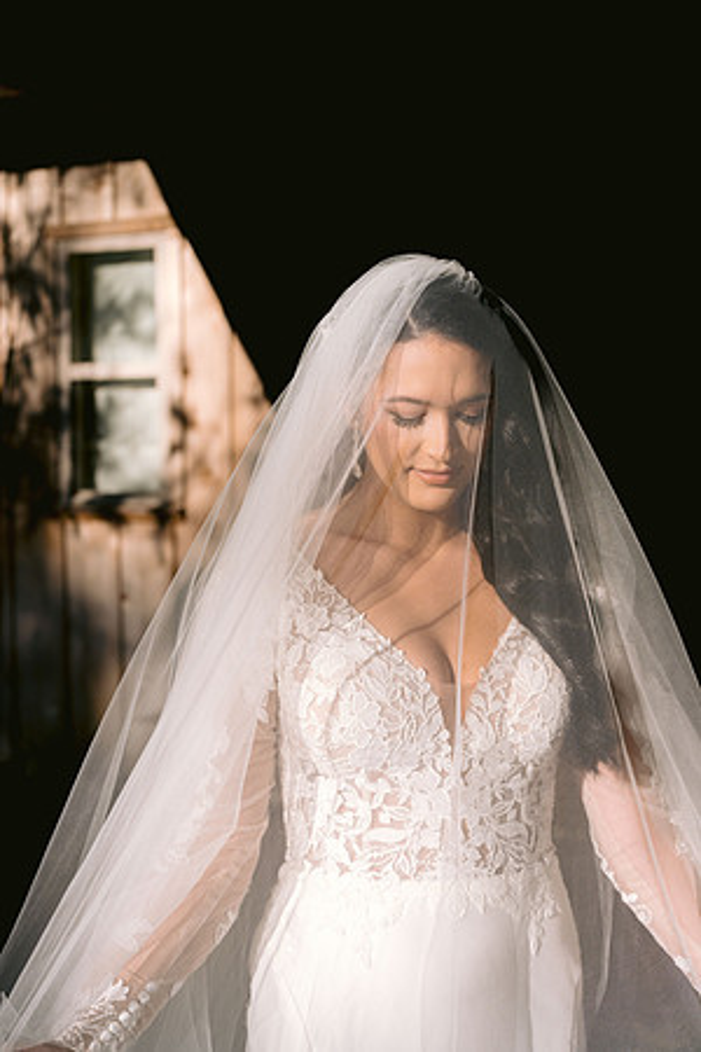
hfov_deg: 27.0
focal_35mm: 50
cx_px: 350
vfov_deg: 39.6
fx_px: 1460
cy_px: 526
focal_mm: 50
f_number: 4
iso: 125
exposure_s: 1/640
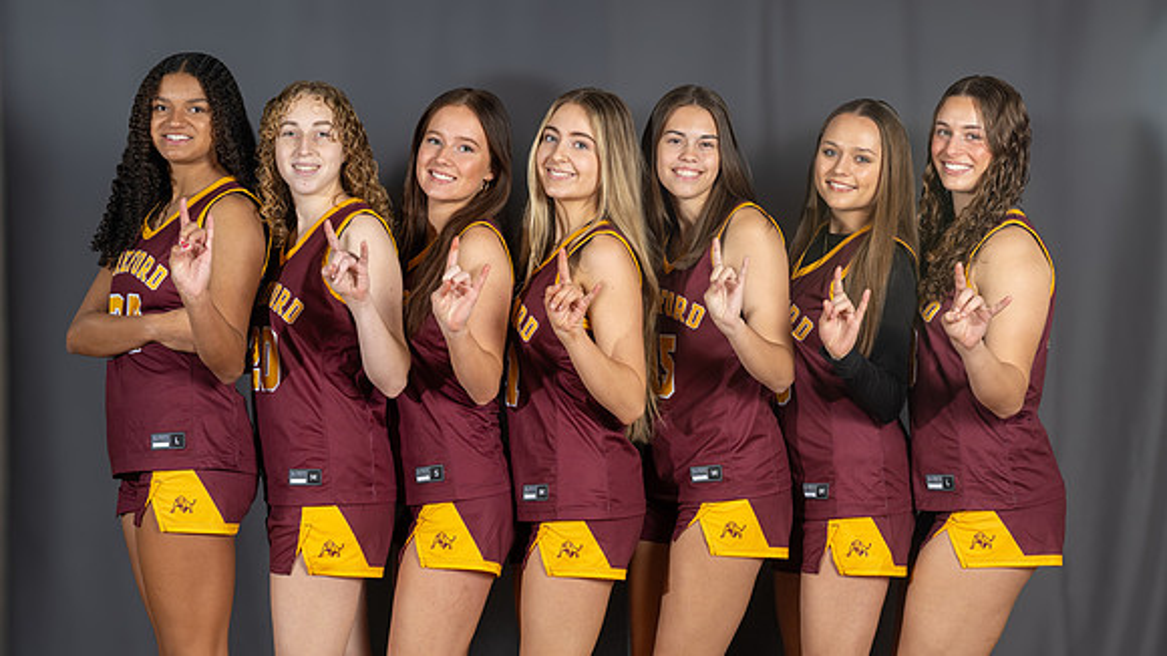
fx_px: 3263
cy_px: 320
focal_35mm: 105
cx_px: 686
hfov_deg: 20.3
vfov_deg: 11.5
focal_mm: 75
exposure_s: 1/200
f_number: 8
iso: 200
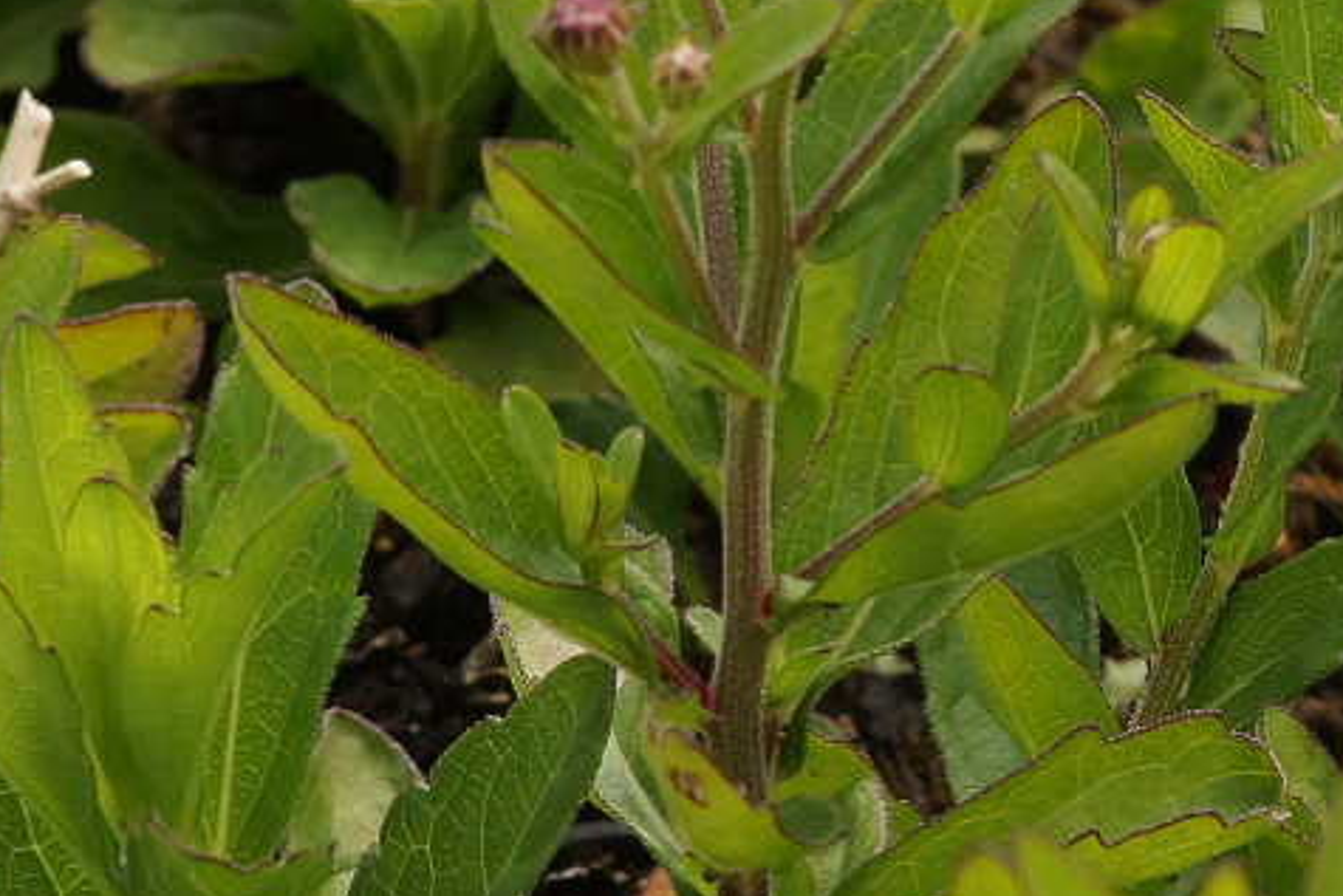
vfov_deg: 3.6
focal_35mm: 379
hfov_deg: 5.4
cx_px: 1575
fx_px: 14142
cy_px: -14
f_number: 11
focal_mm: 100
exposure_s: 1/160
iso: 500
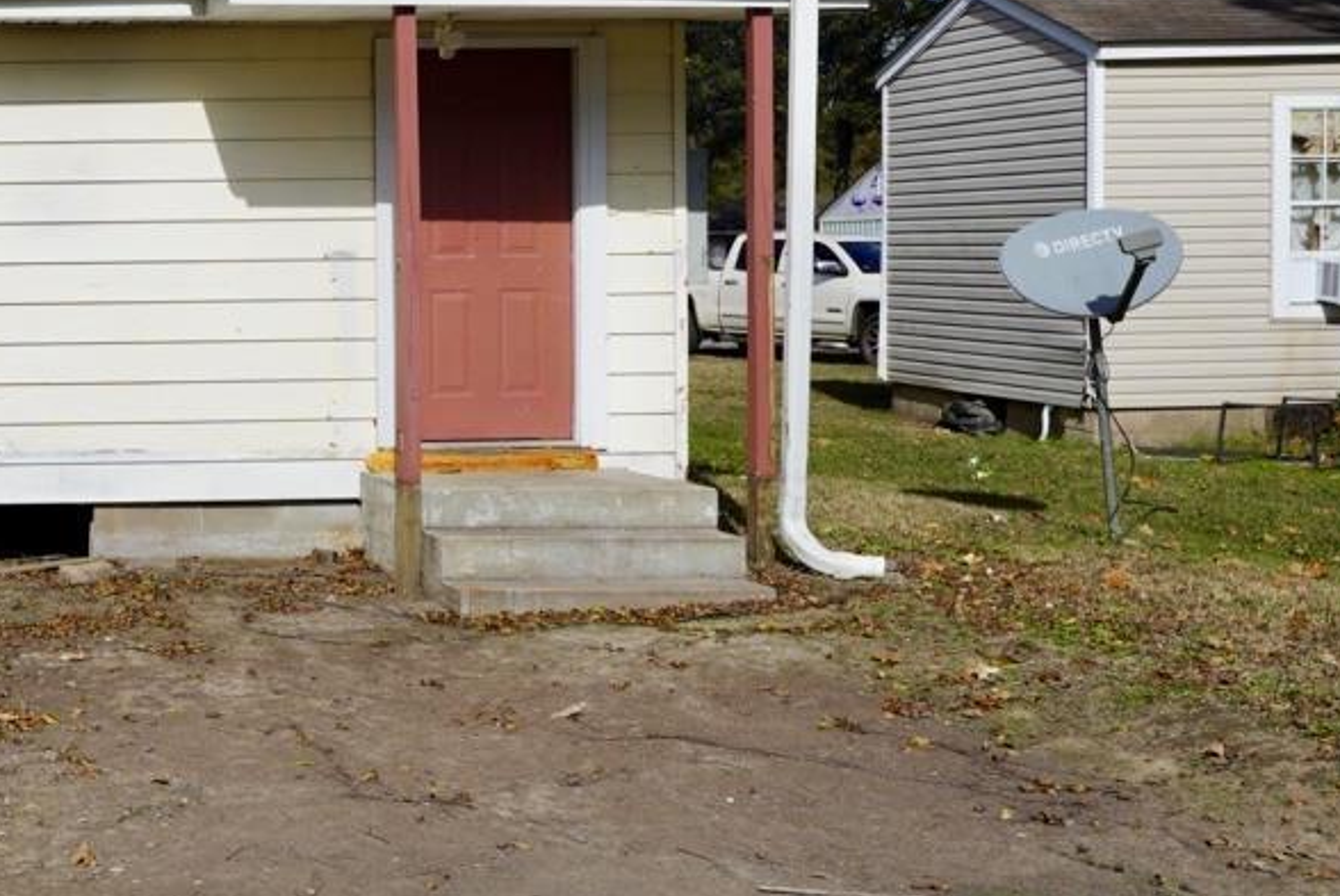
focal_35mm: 55
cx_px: -178
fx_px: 2049
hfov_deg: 31.6
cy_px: 321
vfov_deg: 24.6
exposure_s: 1/320
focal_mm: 20
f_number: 10
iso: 100
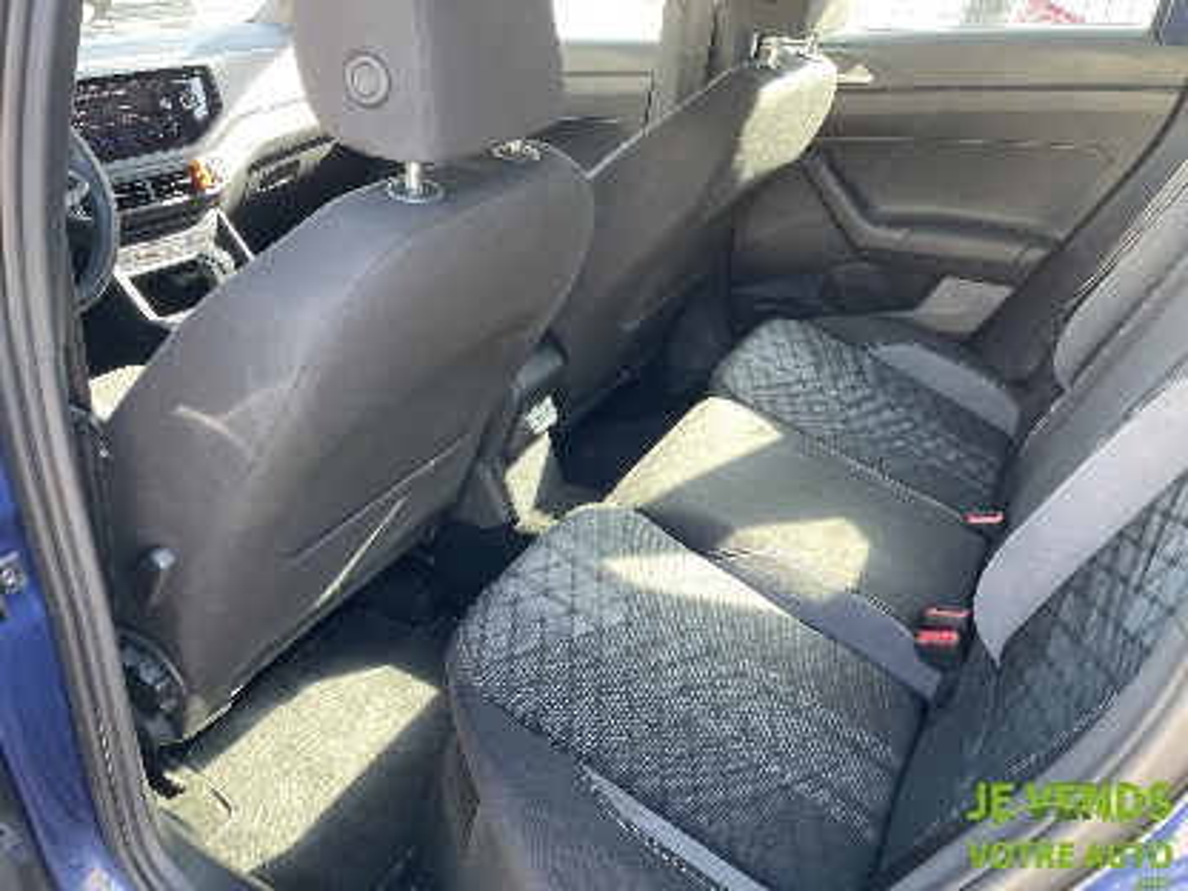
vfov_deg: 53.1
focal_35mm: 26
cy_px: 446
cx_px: 594
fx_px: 892
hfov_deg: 67.3
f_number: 1.6
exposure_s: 1/121
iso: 100
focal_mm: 4.2
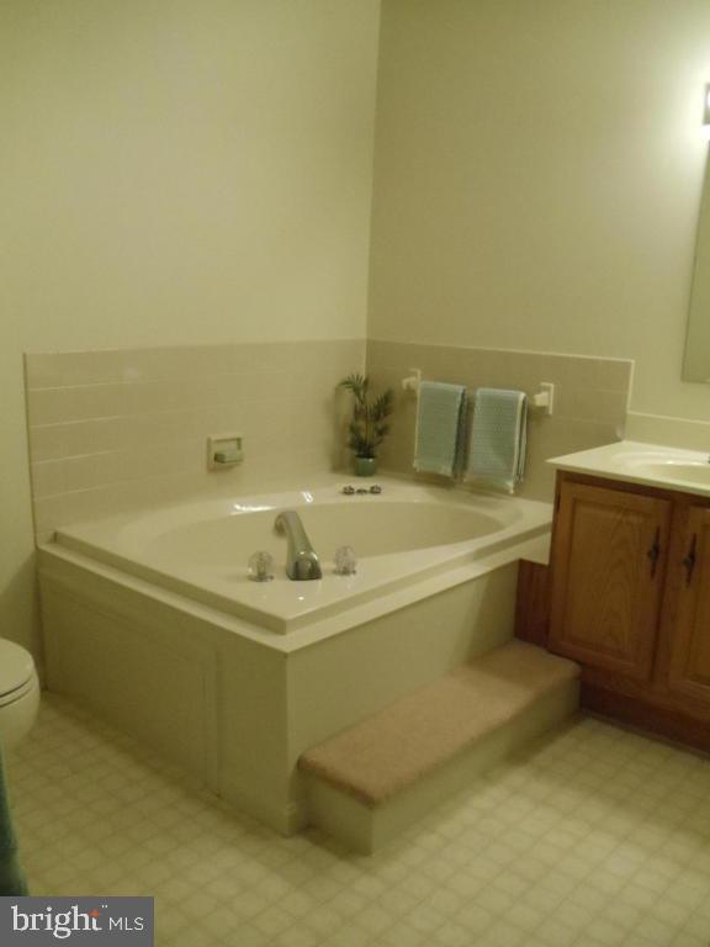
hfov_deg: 32.9
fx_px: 1203
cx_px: 355
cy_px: 474
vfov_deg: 42.9
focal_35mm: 44
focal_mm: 6
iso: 800
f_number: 3.5
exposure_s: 1/60
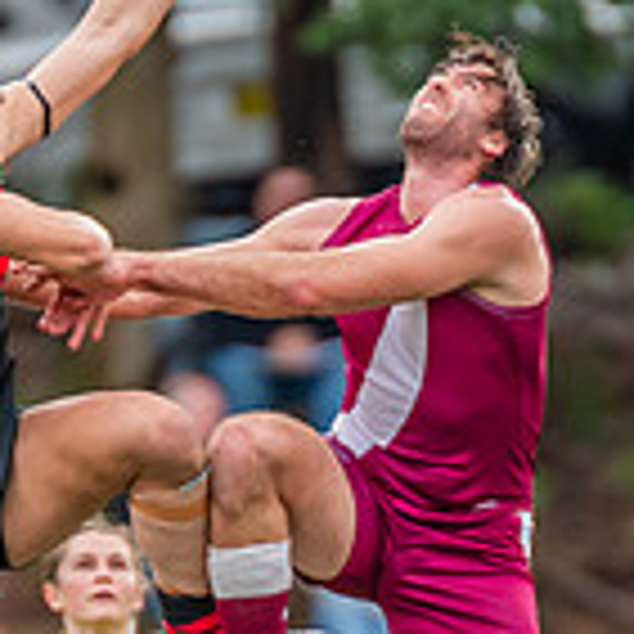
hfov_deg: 0.9
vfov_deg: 0.9
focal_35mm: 1898
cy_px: 636
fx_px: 39329
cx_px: 155
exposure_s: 1/1250
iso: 800
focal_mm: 420
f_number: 4.5
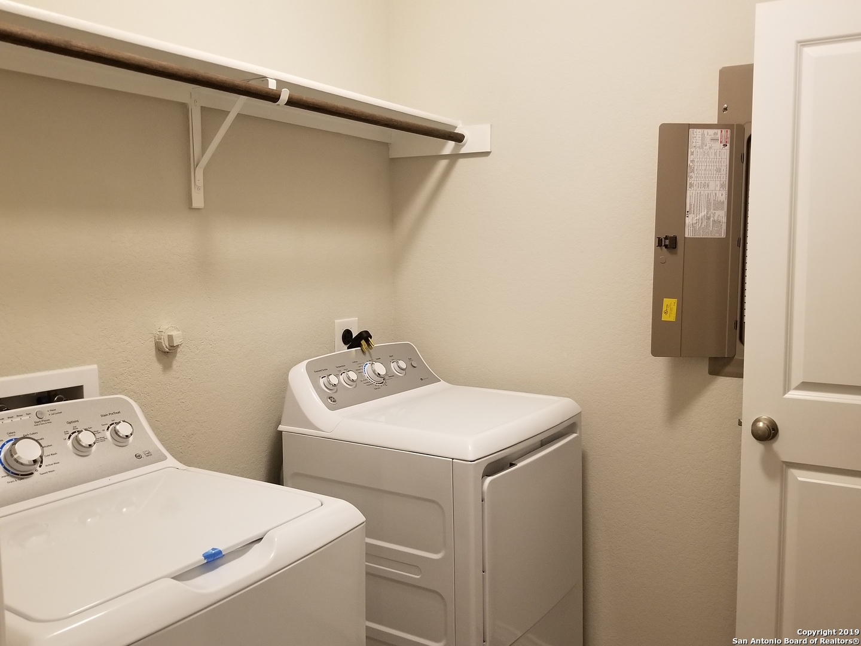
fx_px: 647
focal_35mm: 26
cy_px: 323
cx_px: 430
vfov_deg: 53.1
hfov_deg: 67.3
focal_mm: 4.3
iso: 250
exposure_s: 1/30
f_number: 1.7
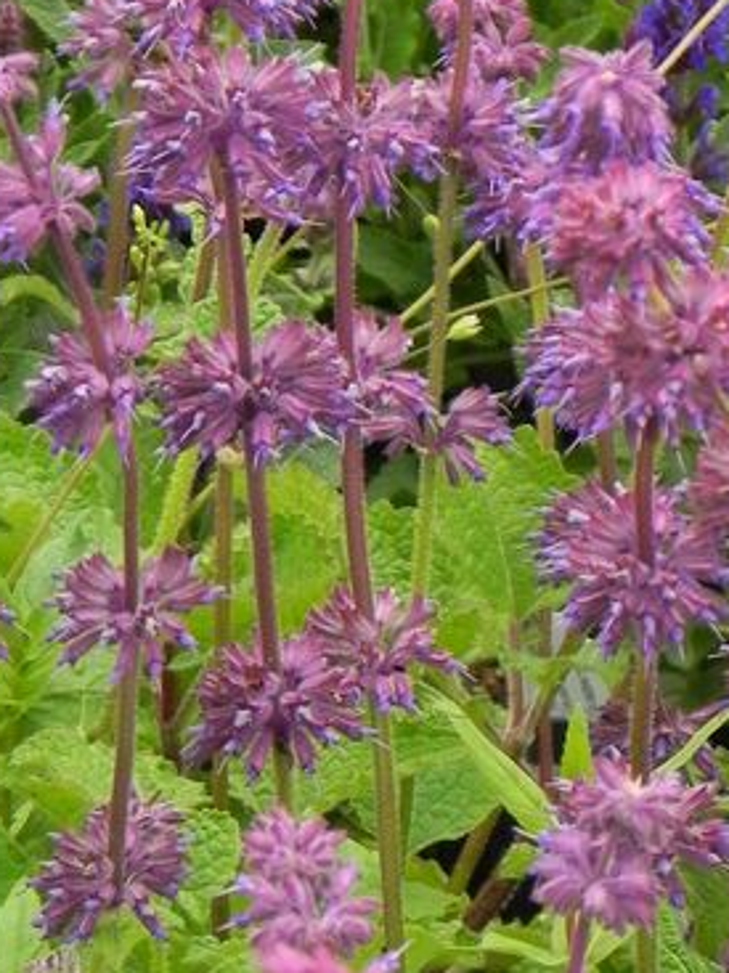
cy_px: 387
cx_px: 82
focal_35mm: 353
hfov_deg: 4.2
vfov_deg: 5.6
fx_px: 9918
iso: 160
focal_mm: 28.8
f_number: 5
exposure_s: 1/100
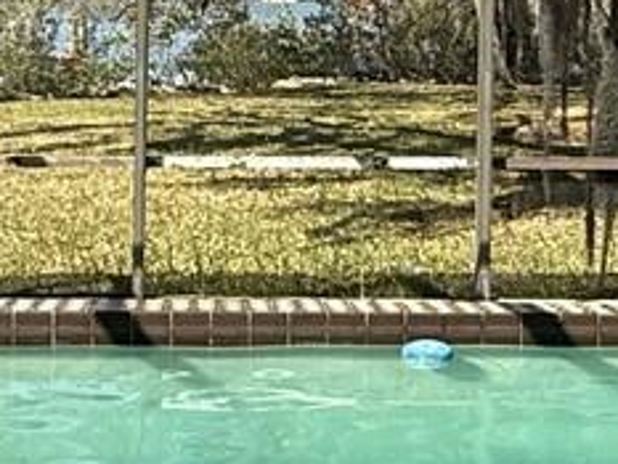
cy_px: -13
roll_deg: -0.9
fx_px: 1715
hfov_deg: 20.4
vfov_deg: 15.1
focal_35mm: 96
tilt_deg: +0.3
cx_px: 268
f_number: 2.2
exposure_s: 1/1068
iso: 50
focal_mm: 2.22
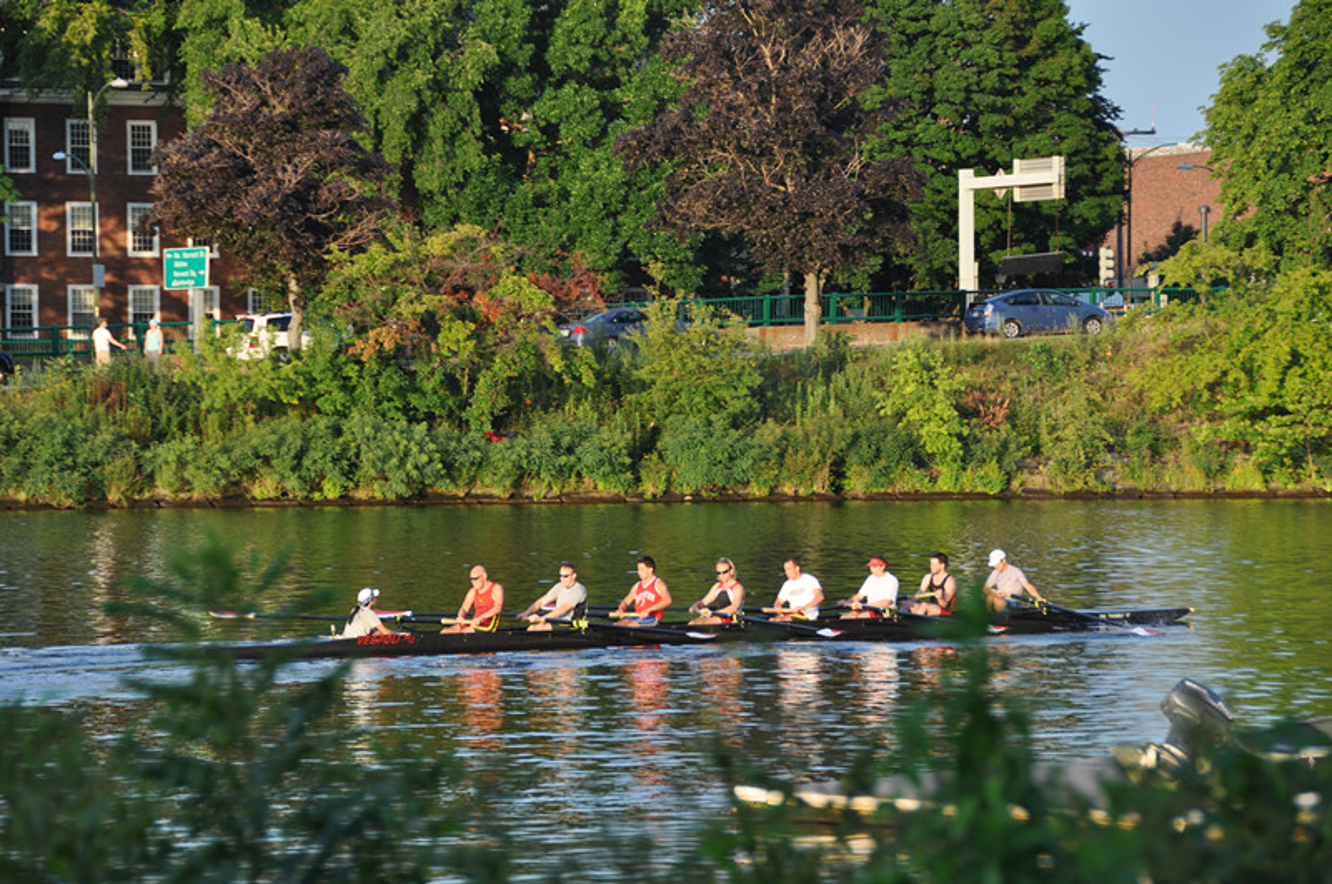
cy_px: 442
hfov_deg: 10.6
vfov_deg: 7.0
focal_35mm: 195
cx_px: 666
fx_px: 7205
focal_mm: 130
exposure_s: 1/200
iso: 200
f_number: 7.1
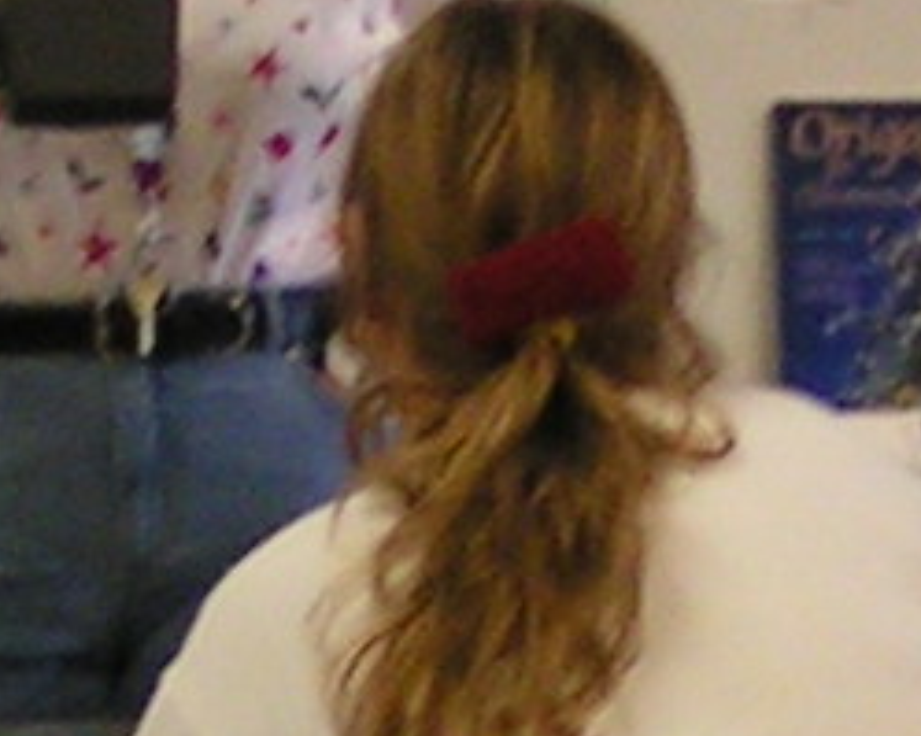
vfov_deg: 5.1
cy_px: 429
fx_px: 8310
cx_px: 403
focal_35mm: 305
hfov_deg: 6.3
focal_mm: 5.8
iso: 100
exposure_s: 1/40
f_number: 2.8
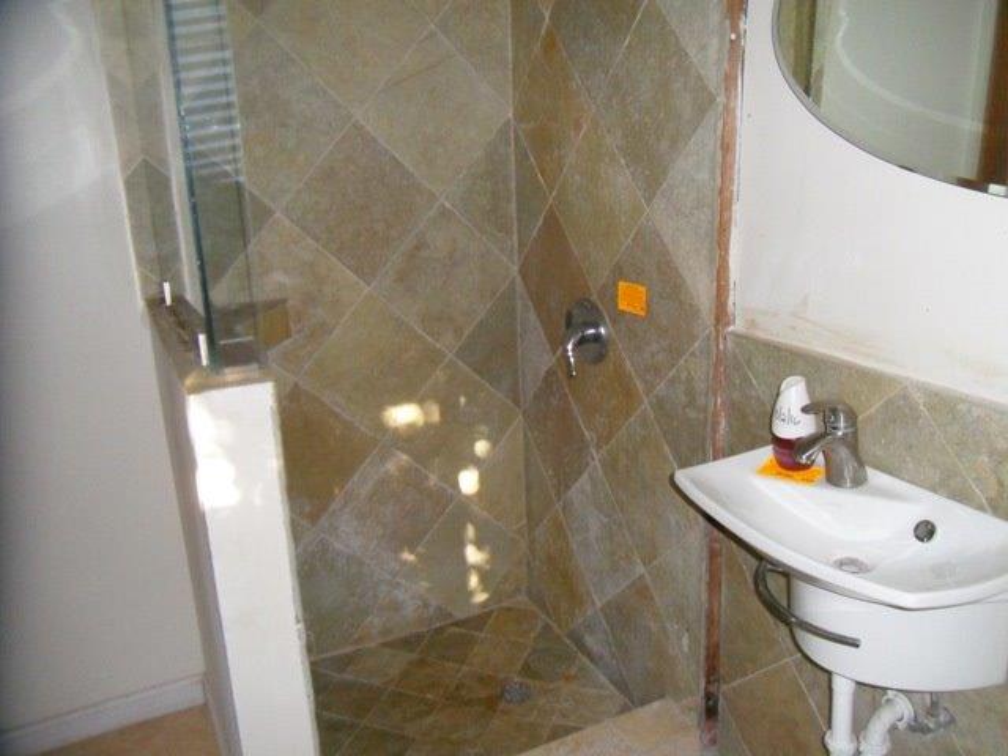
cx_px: 504
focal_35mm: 28
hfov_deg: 63.4
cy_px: 378
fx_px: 815
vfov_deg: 49.7
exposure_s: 1/45
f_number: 3.4
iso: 400
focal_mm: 5
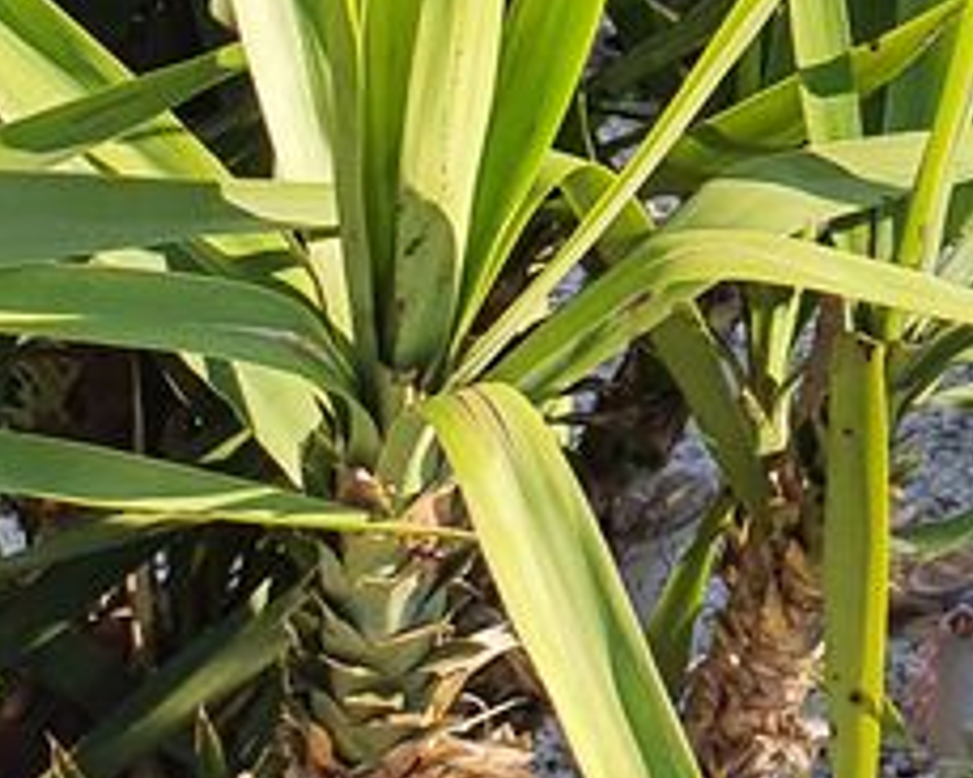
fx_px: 3195
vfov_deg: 12.9
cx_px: 1976
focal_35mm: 111
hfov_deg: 14.3
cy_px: -493
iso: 50
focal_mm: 4.32
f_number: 2.4
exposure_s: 1/628
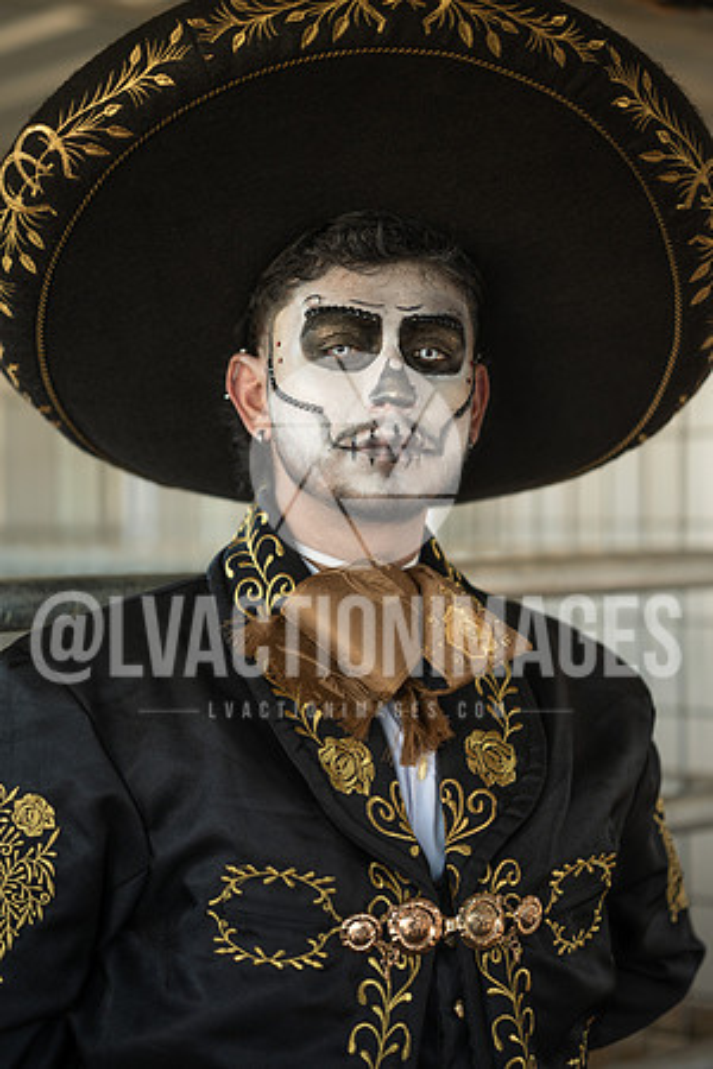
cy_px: 534
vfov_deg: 23.9
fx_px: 2525
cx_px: 356
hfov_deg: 16.1
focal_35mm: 85
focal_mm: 85
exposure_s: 1/100
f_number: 1.8
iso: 110
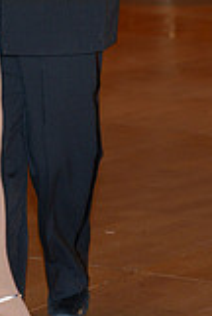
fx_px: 3544
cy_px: -59
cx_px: -34
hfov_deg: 3.4
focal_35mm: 403
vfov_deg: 5.1
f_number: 5.6
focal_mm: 112
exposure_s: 1/200
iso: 1250
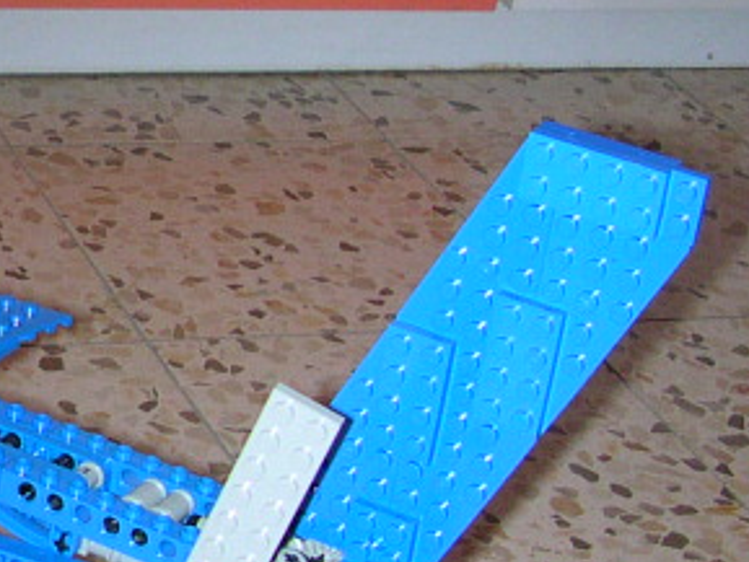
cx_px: -446
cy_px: 246
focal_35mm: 131
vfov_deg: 11.3
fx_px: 2836
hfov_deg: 13.9
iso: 100
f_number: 2.7
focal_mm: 5.6
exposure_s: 1/60
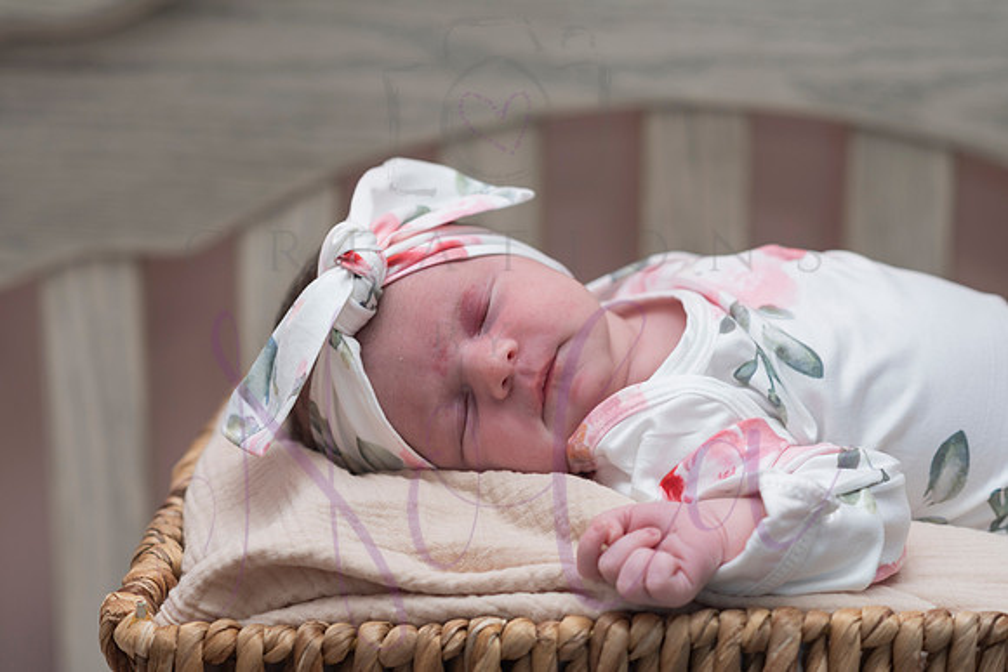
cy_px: 336
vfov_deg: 16.1
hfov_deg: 23.9
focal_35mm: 85
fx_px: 2380
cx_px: 504
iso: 400
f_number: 4
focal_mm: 85
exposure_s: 1/320
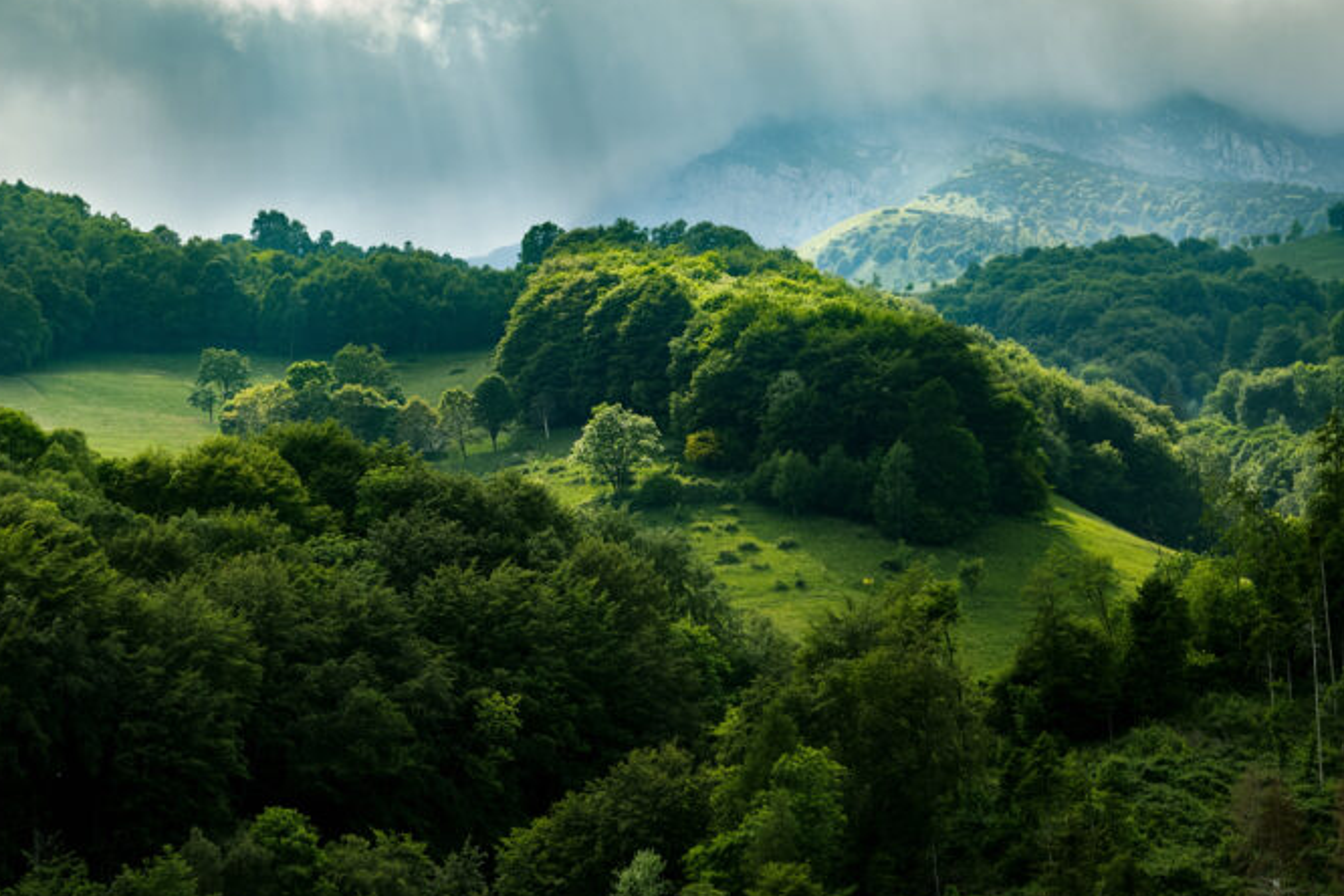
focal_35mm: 83
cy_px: 451
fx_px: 3098
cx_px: 343
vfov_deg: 16.5
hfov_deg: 24.2
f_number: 4.5
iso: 200
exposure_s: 1/1000
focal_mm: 35.8
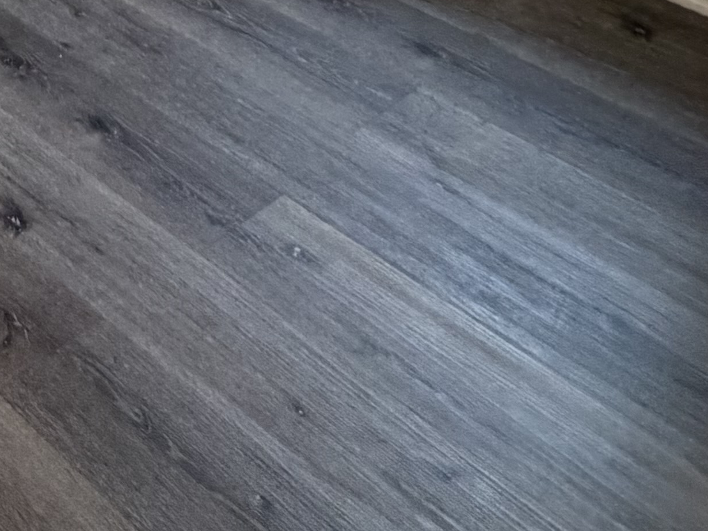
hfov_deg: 24.9
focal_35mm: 65
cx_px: -268
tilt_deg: -17.6
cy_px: -366
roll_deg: +1.3
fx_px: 1330
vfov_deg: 18.6
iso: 250
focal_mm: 2.22
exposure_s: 1/120
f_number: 2.2
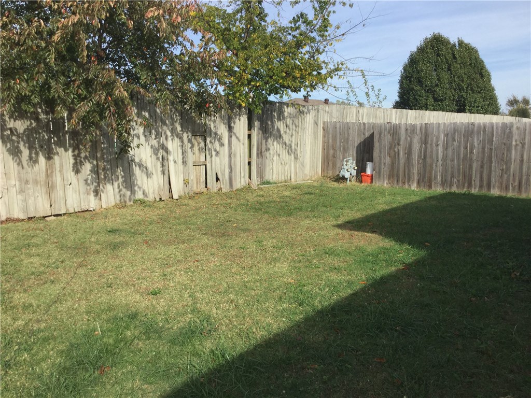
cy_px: 199
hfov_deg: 58.4
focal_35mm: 31
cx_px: 266
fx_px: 476
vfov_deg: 45.4
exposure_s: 1/1131
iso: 25
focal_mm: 3.3
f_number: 2.4
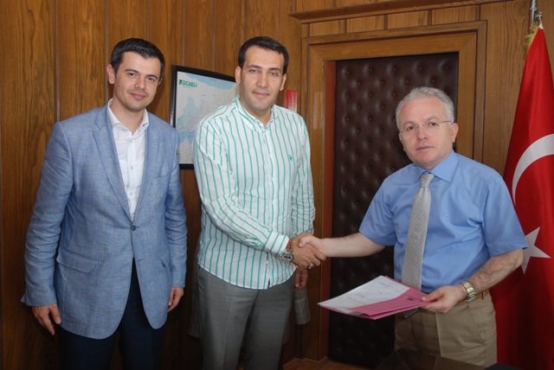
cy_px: 185
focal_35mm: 36
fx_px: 554
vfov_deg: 36.9
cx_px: 277
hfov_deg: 53.1
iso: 200
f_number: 4
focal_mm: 24
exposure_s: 1/60
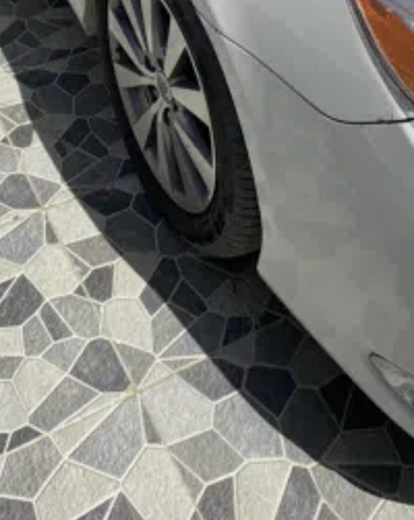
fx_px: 829
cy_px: -30
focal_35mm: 54
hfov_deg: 28.0
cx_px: 195
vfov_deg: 31.5
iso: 32
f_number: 1.8
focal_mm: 4.25
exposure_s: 1/7194
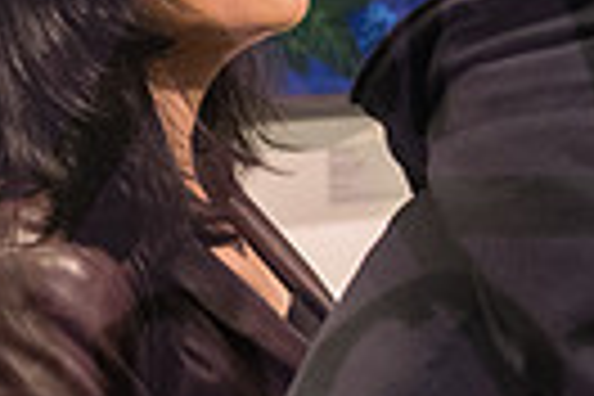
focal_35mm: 185
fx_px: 3052
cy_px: -15
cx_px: 403
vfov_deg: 7.4
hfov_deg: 11.1
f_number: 2.2
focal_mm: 35
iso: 3200
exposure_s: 1/640
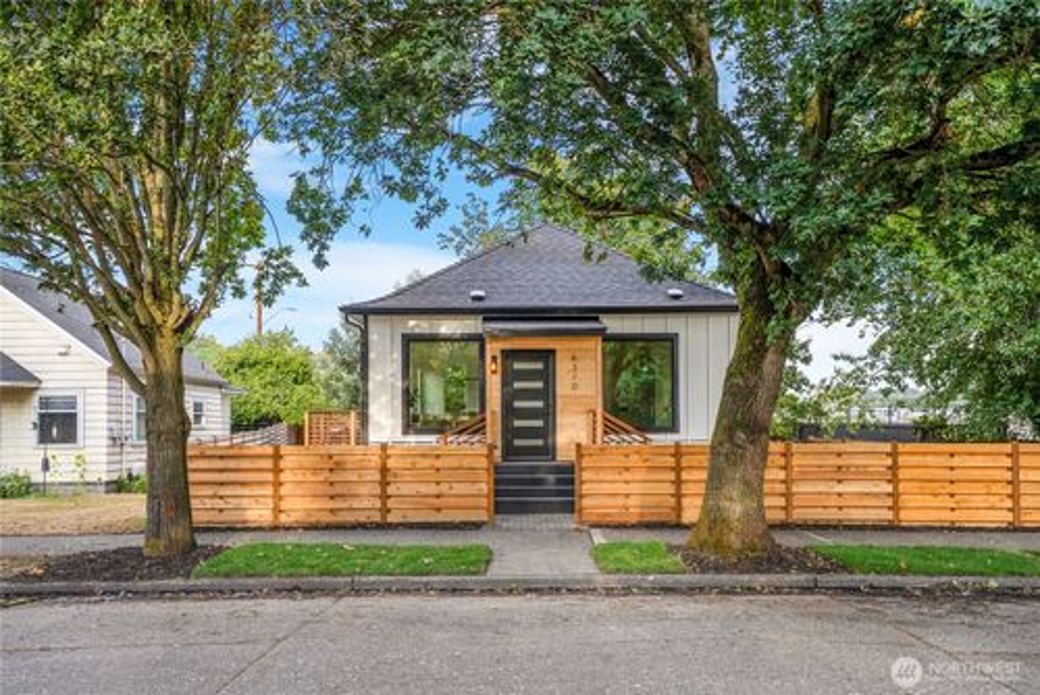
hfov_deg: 65.4
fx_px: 809
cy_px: 348
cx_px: 520
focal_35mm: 28
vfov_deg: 46.5
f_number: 4.5
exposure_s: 1/80
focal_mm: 28
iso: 80
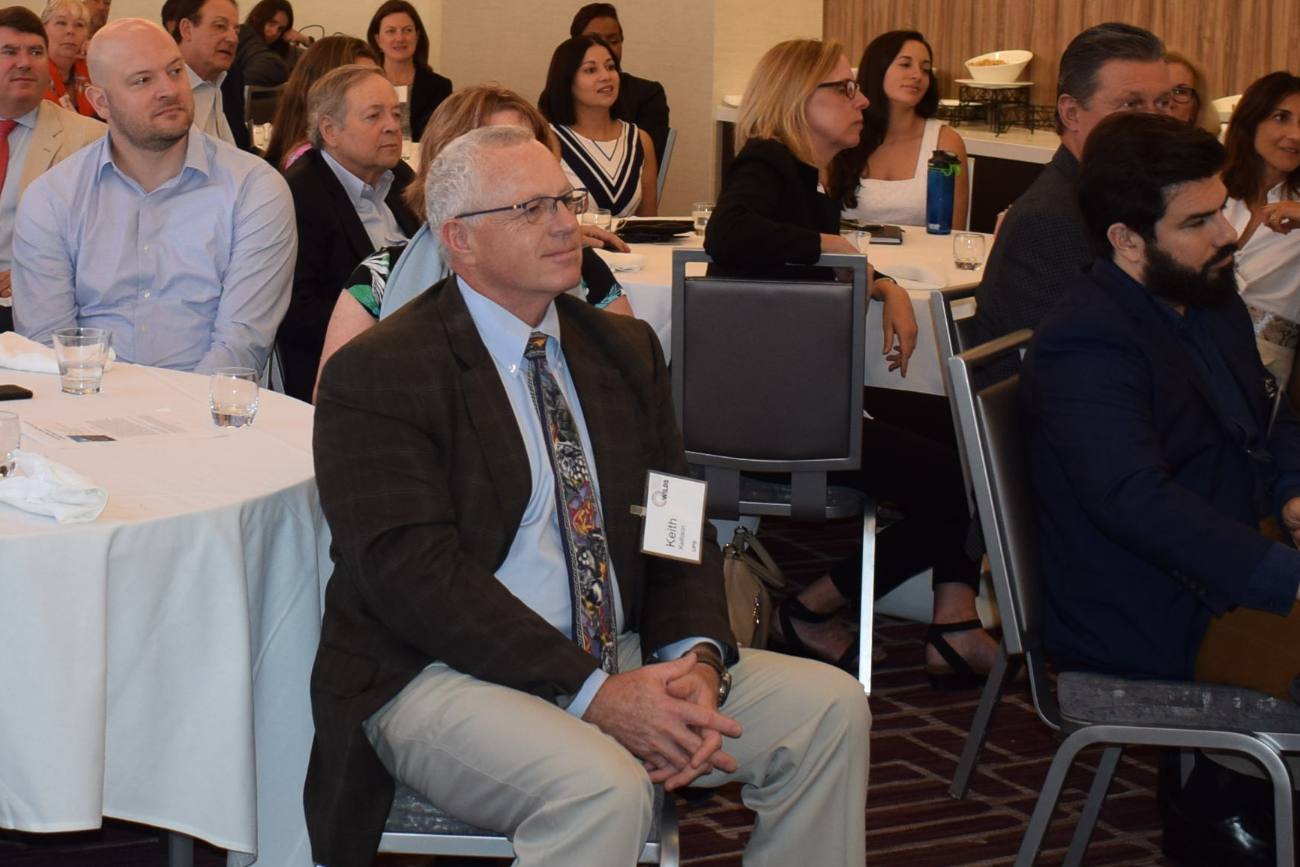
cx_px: 418
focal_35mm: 70
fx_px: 2528
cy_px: 110
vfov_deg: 19.2
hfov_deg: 28.6
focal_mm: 18
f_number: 3.5
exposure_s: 1/100
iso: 400
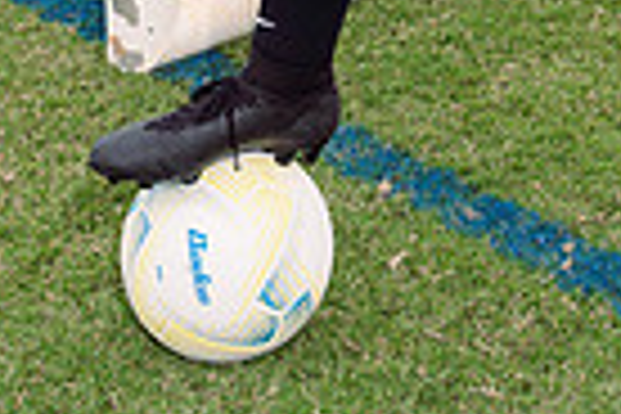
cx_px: 504
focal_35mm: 114
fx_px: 1966
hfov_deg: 17.8
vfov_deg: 10.6
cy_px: -522
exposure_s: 1/250
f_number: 7.1
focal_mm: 35
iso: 160
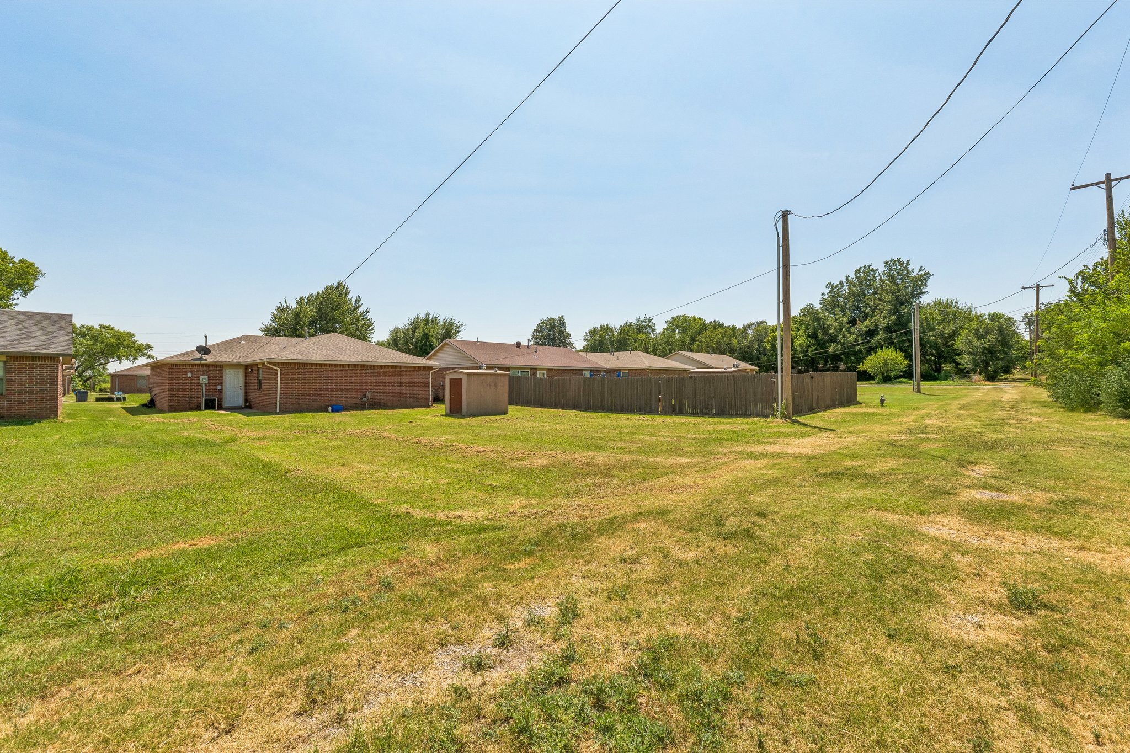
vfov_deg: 77.3
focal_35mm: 15
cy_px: 376
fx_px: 471
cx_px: 565
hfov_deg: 100.4
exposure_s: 1/1000
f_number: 8
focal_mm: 10
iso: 200
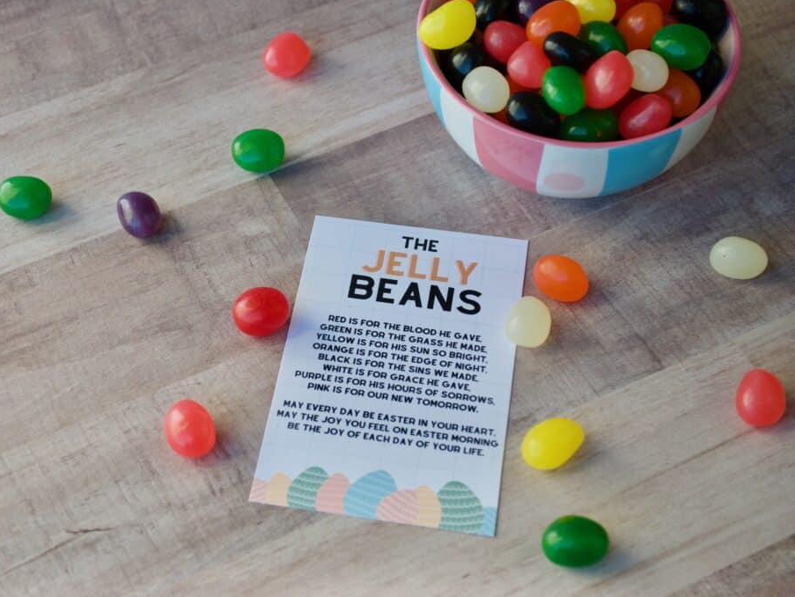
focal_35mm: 72
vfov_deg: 20.5
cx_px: 349
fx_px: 1654
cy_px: 300
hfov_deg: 27.0
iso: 100
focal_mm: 44
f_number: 5.6
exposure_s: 1/125
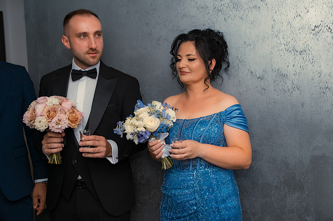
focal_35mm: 44
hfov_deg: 44.2
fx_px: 408
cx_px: 193
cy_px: 96
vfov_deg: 30.3
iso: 500
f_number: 3.5
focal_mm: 38
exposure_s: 1/125
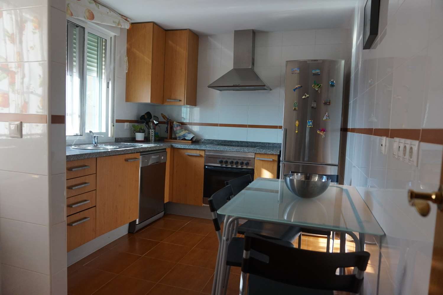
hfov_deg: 73.8
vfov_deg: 53.1
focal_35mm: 24
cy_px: 148
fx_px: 295
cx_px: 222
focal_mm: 16
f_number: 4
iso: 500
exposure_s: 1/160
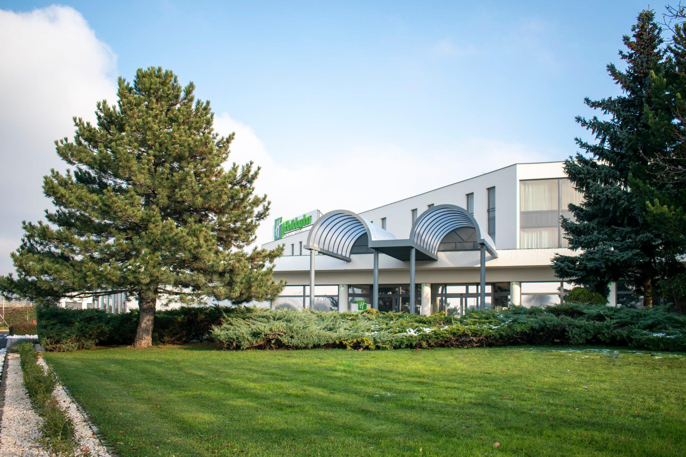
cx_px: 343
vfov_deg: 40.0
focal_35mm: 33
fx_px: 629
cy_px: 228
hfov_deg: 57.2
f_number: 3.8
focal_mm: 22
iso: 100
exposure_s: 1/640
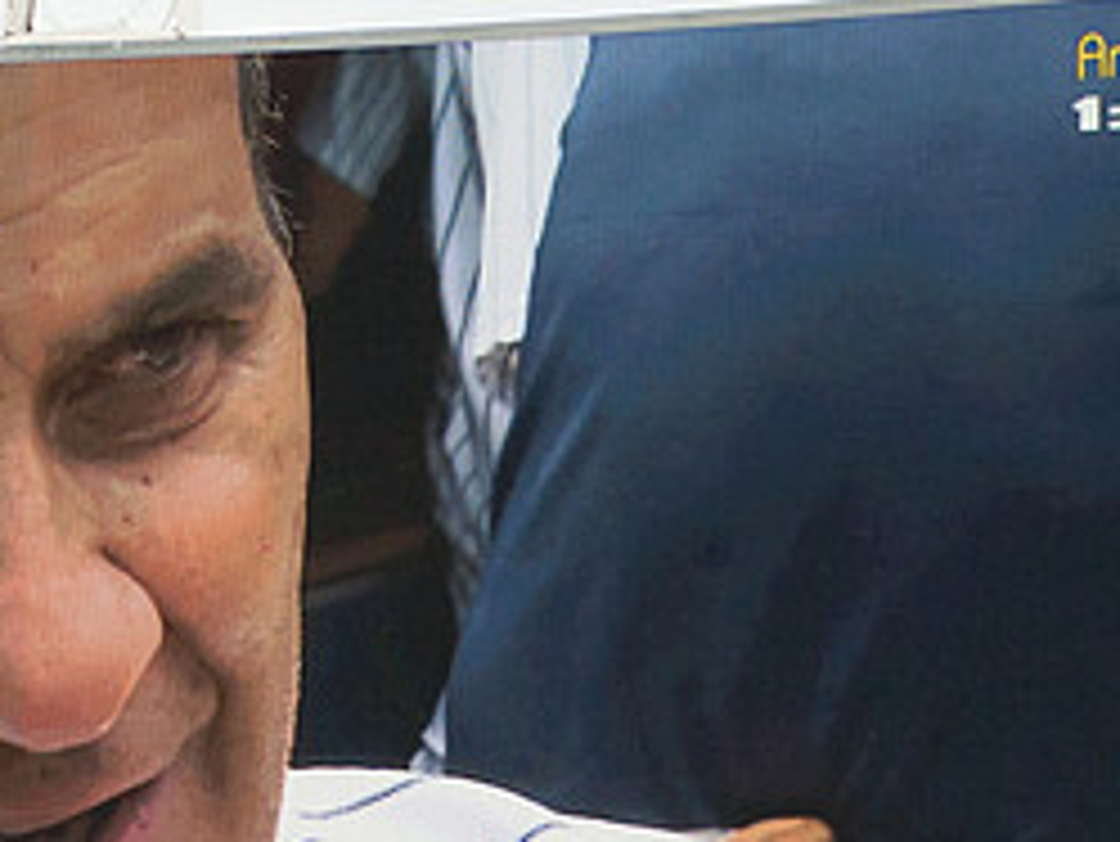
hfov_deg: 5.6
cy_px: 658
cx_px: 101
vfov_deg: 4.2
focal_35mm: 355
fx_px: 11492
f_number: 10
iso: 320
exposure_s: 1/500
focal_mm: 95
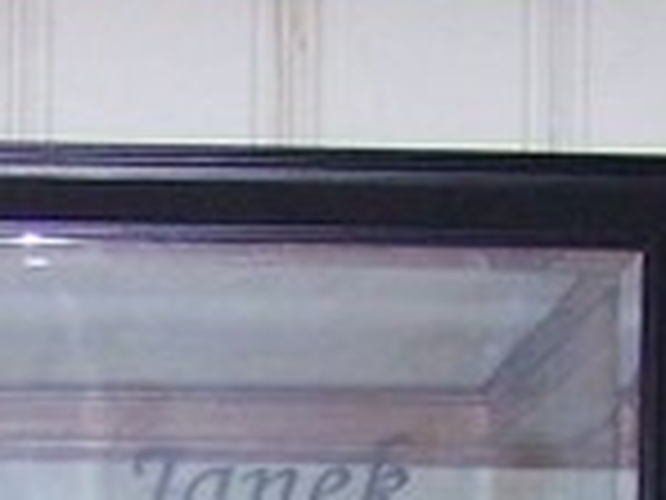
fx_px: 5060
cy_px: 1473
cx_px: -40
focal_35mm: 263
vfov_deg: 5.3
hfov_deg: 7.5
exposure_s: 1/60
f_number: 2.8
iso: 140
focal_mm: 6.3
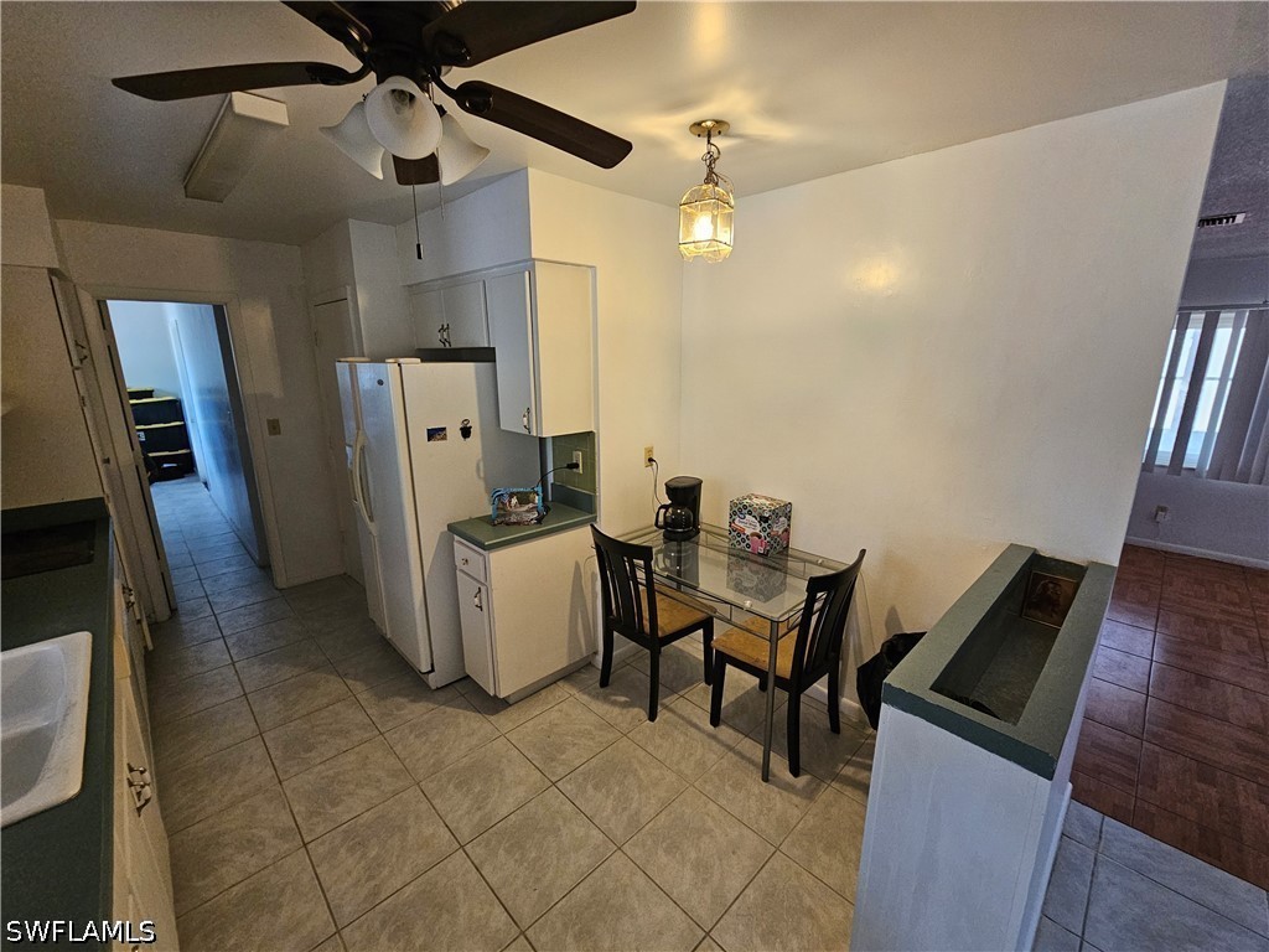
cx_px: 634
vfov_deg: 89.9
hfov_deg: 106.2
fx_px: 477
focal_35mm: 13
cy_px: 476
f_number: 2.2
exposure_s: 1/60
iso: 400
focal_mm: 2.2
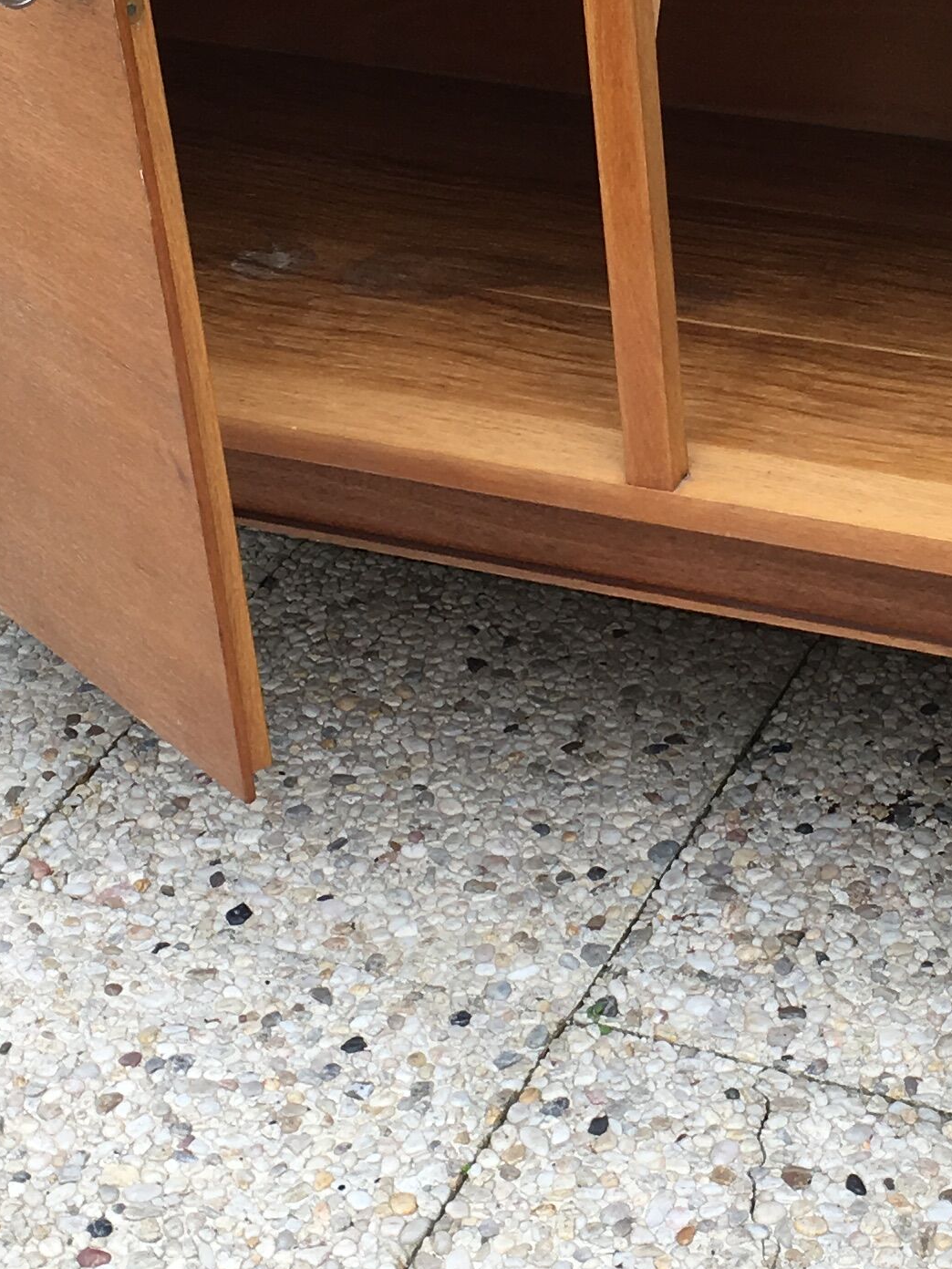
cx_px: 717
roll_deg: +2.9
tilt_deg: -31.9
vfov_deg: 23.2
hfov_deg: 17.5
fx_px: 3080
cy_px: 405
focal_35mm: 84
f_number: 2.2
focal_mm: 4.15
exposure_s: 1/379
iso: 25
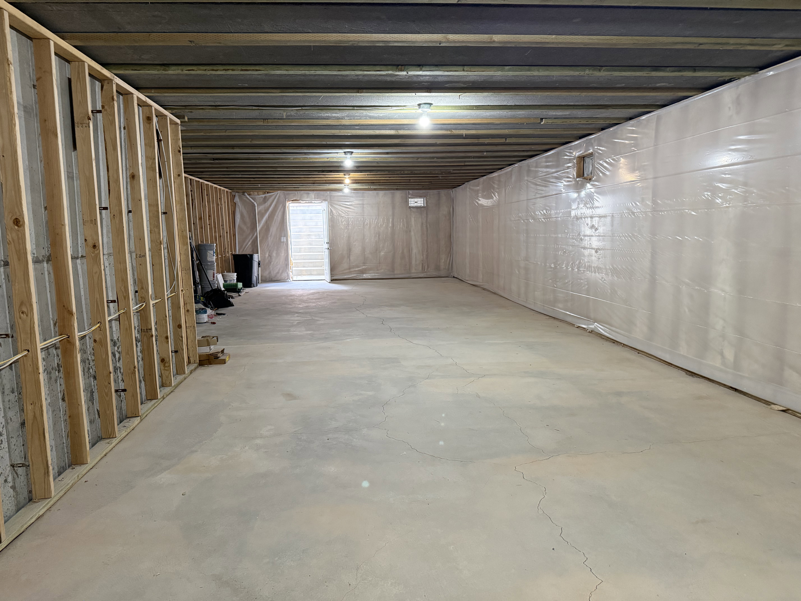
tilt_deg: -6.9
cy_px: 300
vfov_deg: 56.8
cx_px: 400
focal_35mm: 24
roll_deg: +1.0
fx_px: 555
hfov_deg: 71.6
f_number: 1.78
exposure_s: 1/60
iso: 500
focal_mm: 6.76
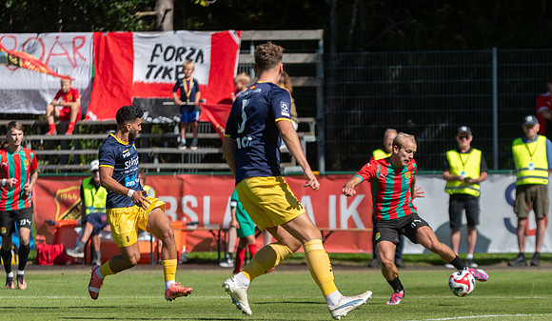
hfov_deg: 6.2
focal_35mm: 346
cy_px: 255
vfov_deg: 3.6
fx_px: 5110
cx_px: 383
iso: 140
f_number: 2.8
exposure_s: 1/2000
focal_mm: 160
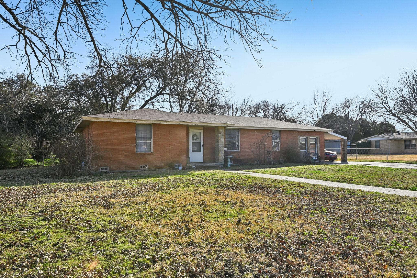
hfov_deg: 76.1
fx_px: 266
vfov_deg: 55.1
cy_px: 139
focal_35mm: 23
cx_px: 208
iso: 400
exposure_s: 1/1000
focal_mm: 23
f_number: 8
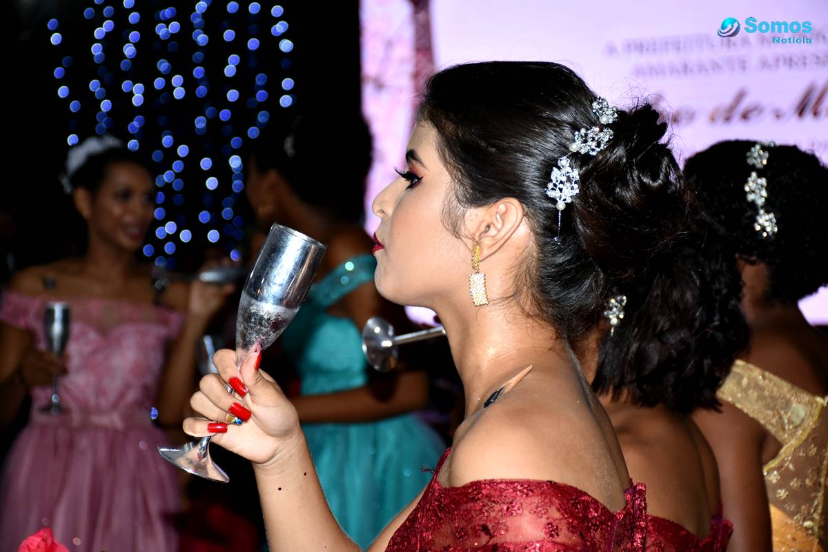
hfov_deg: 19.5
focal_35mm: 105
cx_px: 414
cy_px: 276
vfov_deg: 13.0
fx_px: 2415
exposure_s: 1/100
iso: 1000
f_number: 5
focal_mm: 70
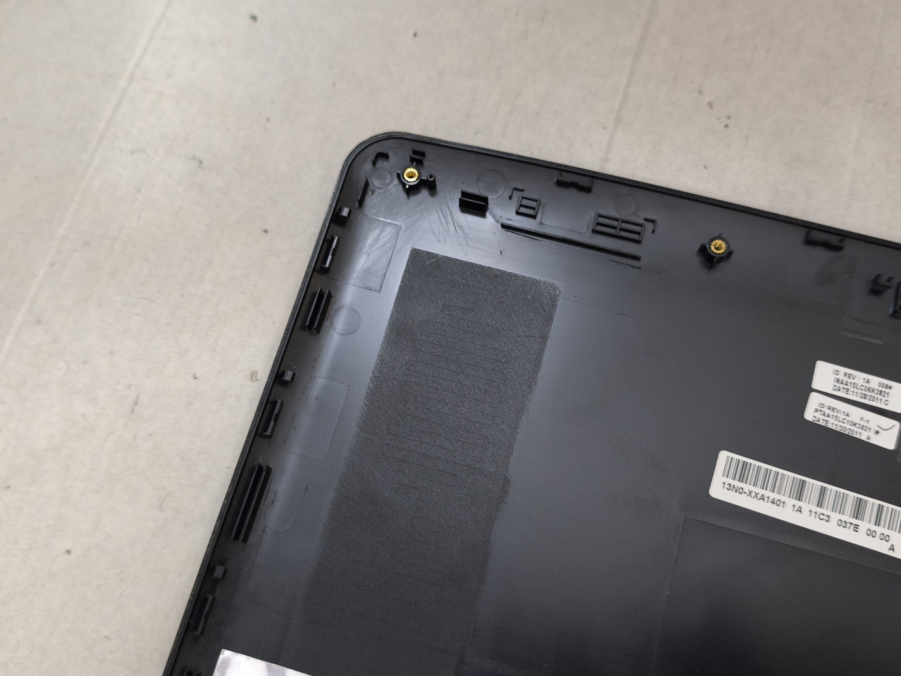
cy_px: 338
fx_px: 911
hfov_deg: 52.6
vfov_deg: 40.7
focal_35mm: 35
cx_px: 450
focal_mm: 6.57
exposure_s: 1/50
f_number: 1.6
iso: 640
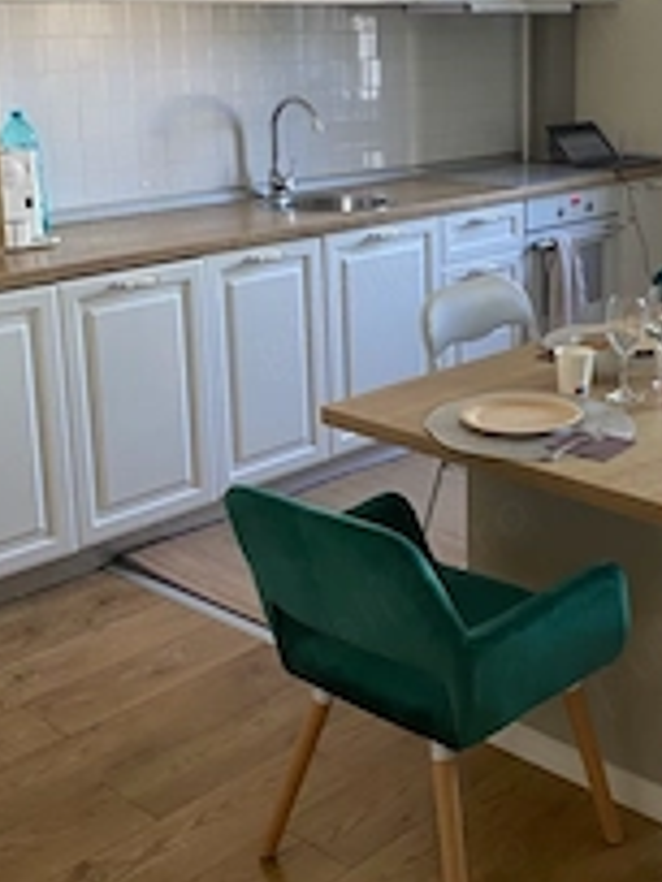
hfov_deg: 28.2
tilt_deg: -14.1
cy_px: 316
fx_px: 1300
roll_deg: +0.3
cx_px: 476
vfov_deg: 37.2
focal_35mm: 51
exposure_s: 1/60
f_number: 1.8
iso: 200
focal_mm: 4.25
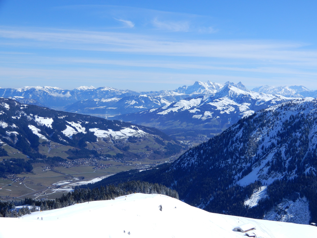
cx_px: 158
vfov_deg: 29.1
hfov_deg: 38.2
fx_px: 458
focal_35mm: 50
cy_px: 119
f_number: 4
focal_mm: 8.9
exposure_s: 1/1250
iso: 80
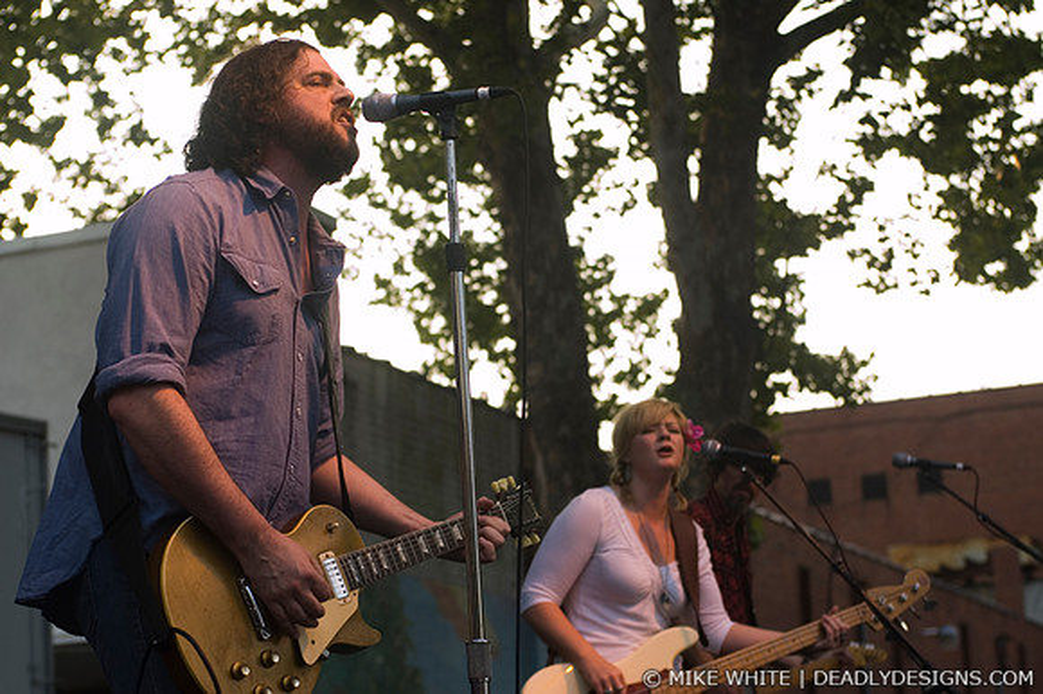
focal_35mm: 78
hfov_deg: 26.0
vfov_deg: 17.5
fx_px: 2258
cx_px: 522
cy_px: 347
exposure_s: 1/125
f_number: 4
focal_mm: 52
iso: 200
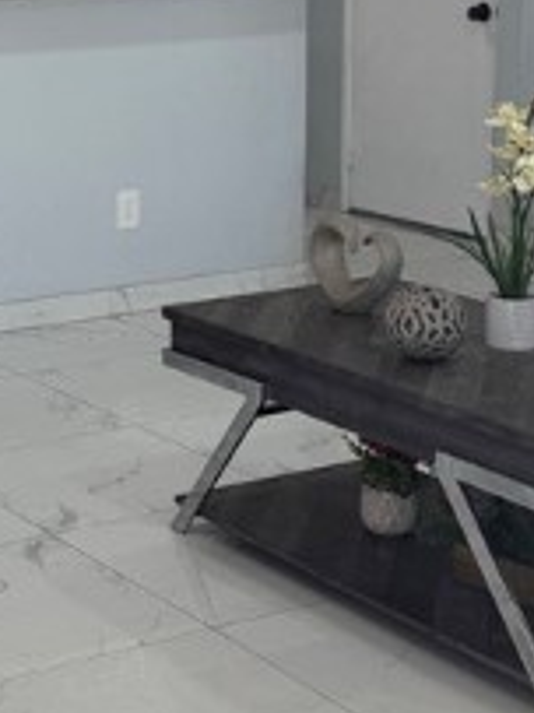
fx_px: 1874
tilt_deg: -9.8
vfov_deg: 21.4
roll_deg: +1.7
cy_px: 204
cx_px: -25
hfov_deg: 15.8
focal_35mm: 91
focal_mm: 6.76
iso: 64
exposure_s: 1/178
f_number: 1.78
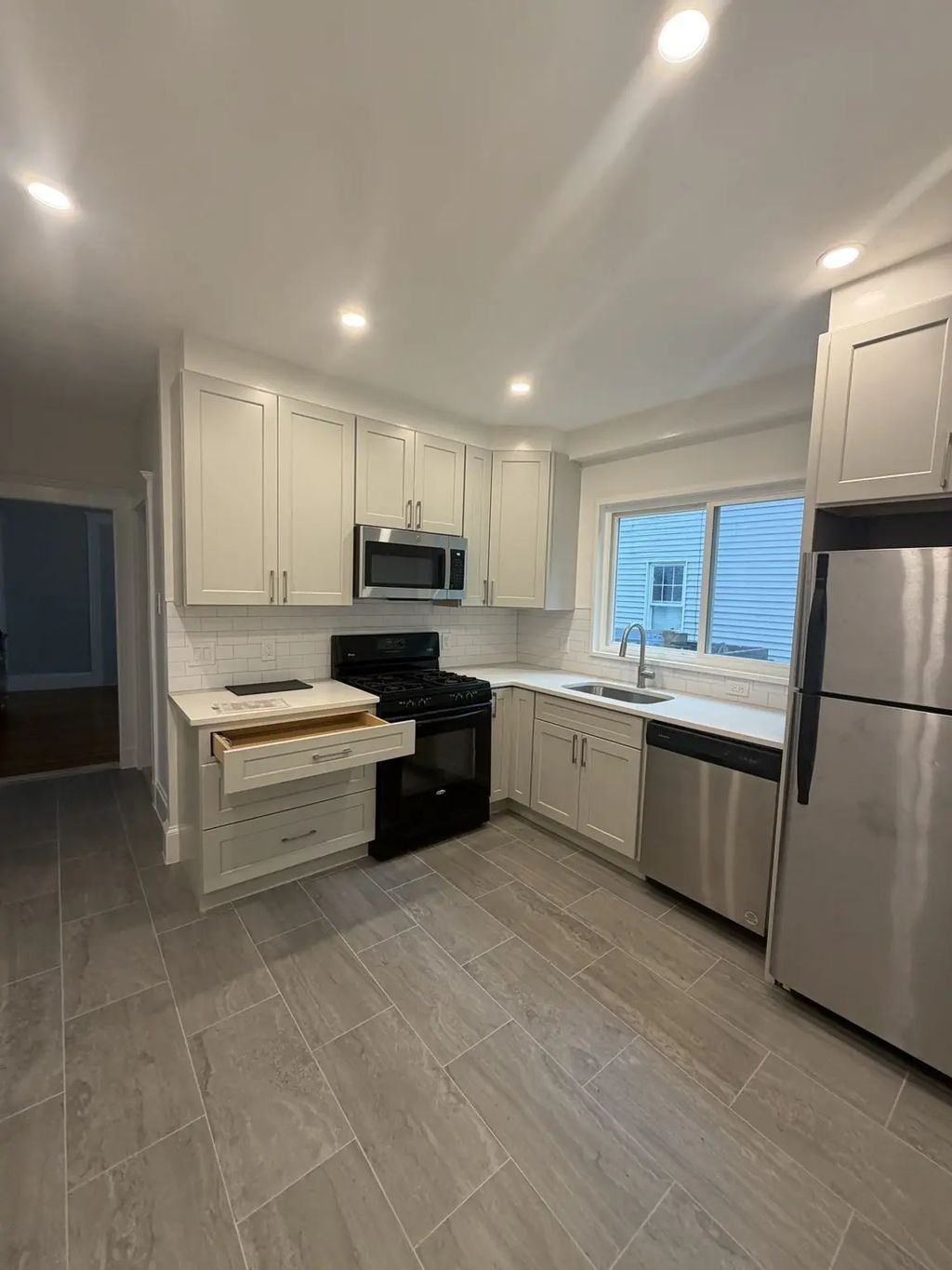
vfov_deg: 102.1
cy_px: 635
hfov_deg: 85.7
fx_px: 513
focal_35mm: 14
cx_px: 476
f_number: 2.2
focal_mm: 2.22
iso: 200
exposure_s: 1/120
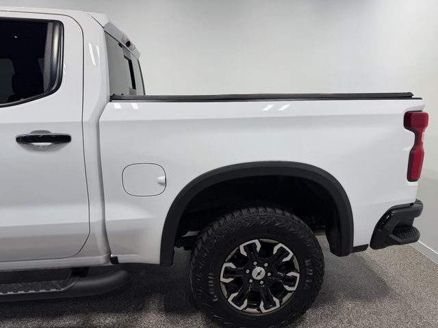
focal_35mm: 24
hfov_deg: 71.6
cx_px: 219
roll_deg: -1.1
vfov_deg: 56.8
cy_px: 164
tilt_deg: -11.5
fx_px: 304
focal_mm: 6.76
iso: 80
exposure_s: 1/336
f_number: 1.78
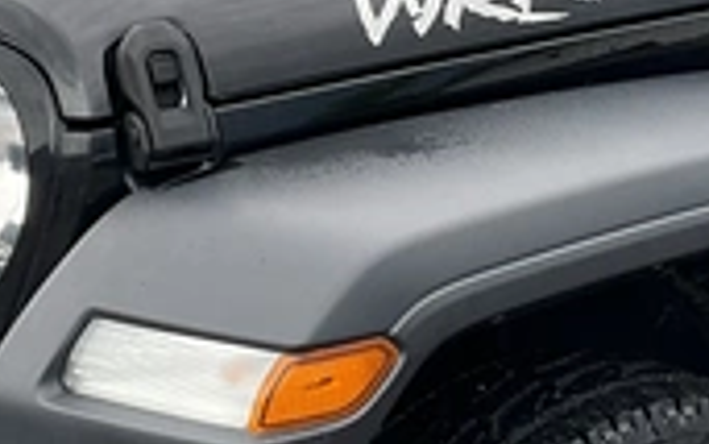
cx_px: 626
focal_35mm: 135
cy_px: 222
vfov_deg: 9.7
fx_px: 2609
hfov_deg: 15.3
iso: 20
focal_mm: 3
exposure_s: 1/177
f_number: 1.8
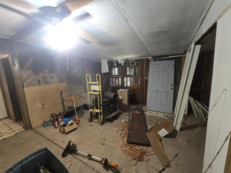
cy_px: 86
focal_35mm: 13
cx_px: 116
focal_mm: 2.2
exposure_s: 1/60
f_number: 2.2
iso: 640
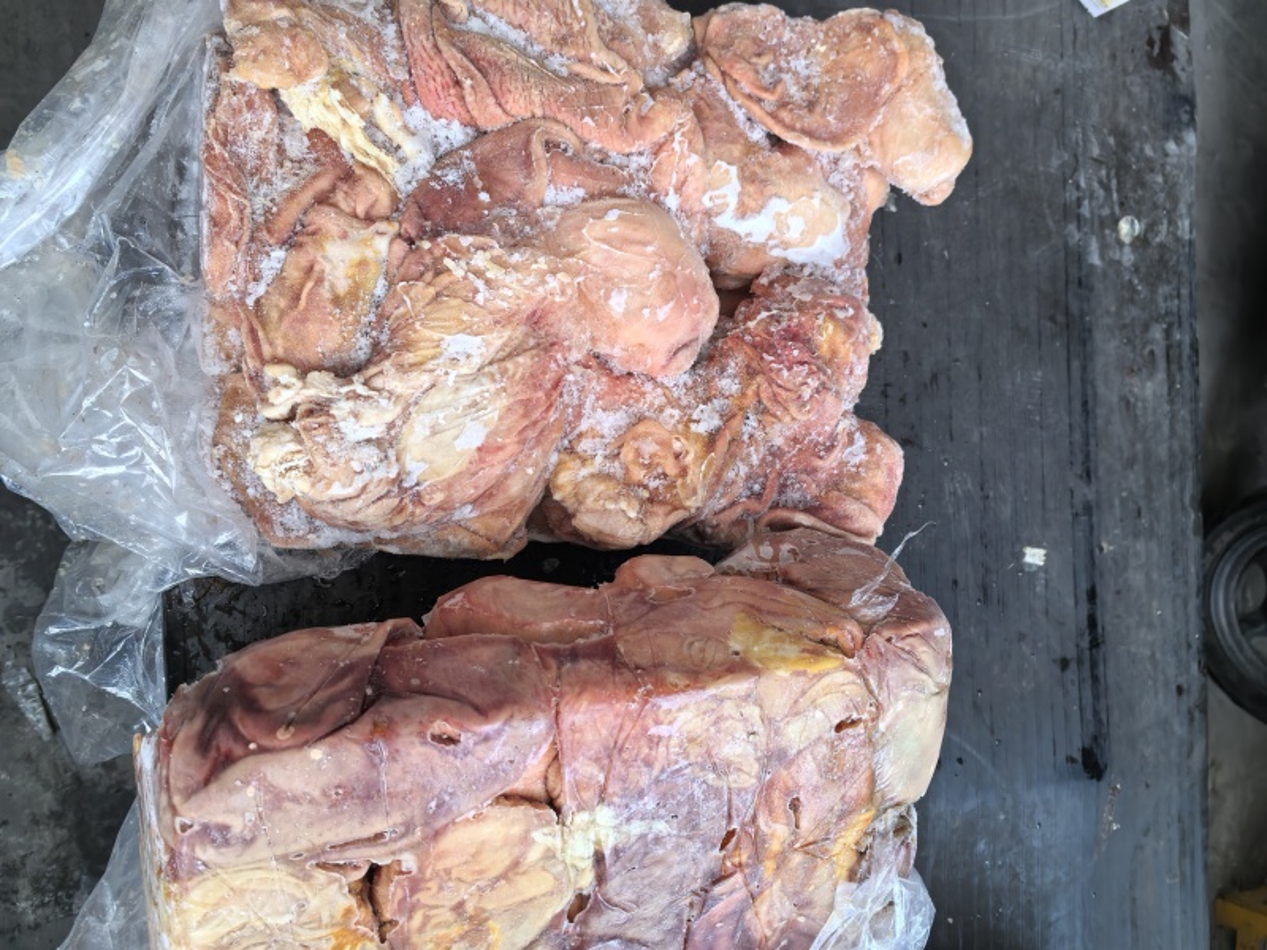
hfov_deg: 65.3
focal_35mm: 27
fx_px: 988
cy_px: 475
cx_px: 634
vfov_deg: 51.4
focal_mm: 5.75
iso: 320
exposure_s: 1/300
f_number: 2
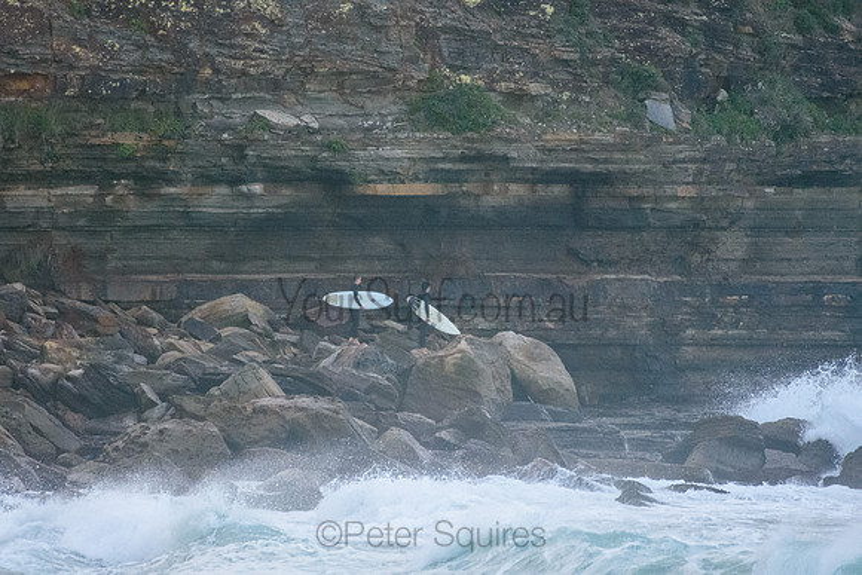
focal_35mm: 750
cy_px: 288
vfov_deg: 1.8
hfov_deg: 2.7
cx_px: 431
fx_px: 17962
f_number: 5.6
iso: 5600
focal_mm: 500
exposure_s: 1/1250
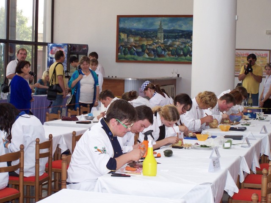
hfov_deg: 23.8
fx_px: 642
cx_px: 136
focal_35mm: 82
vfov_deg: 18.0
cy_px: 102
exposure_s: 1/90
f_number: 3.2
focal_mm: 13.7
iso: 140
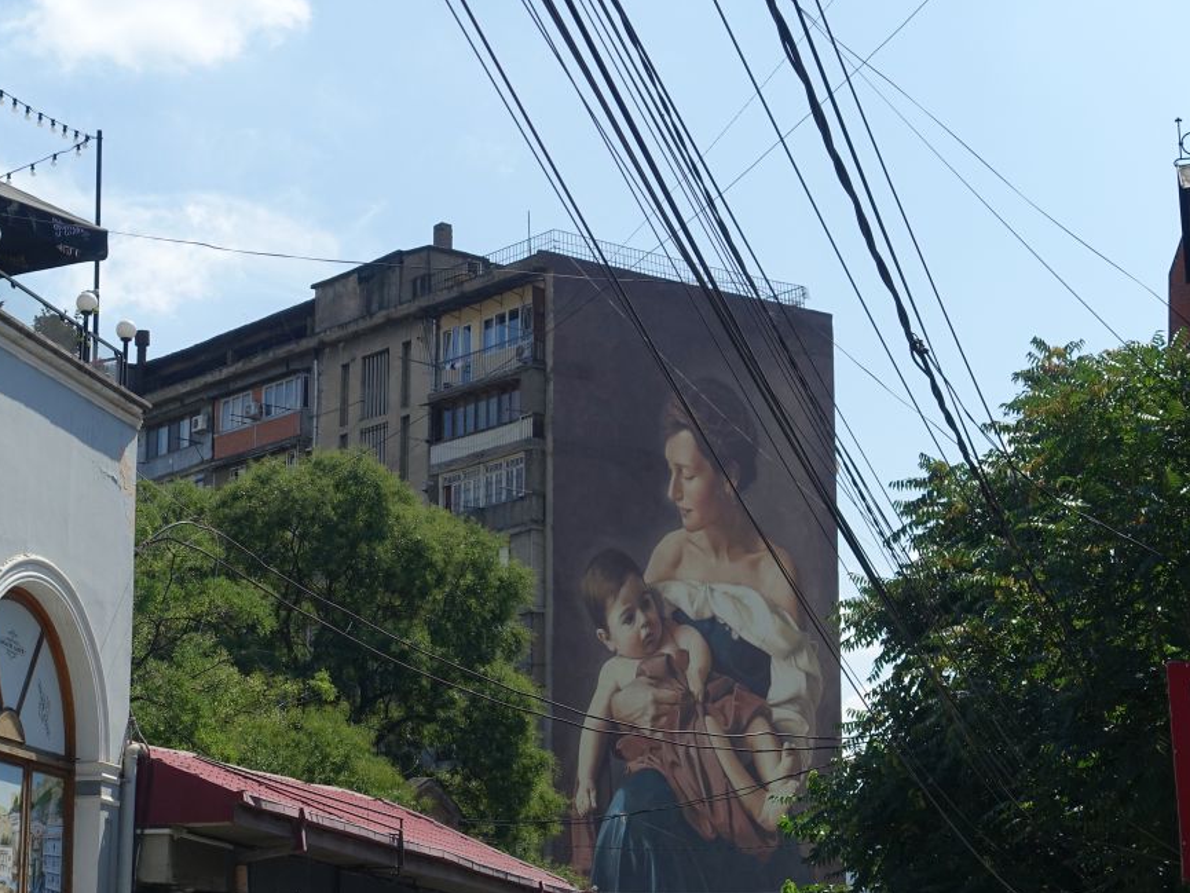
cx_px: 609
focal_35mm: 76
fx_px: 2613
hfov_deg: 25.7
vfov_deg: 19.4
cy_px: 387
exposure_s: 1/160
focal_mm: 18.3
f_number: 4
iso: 125
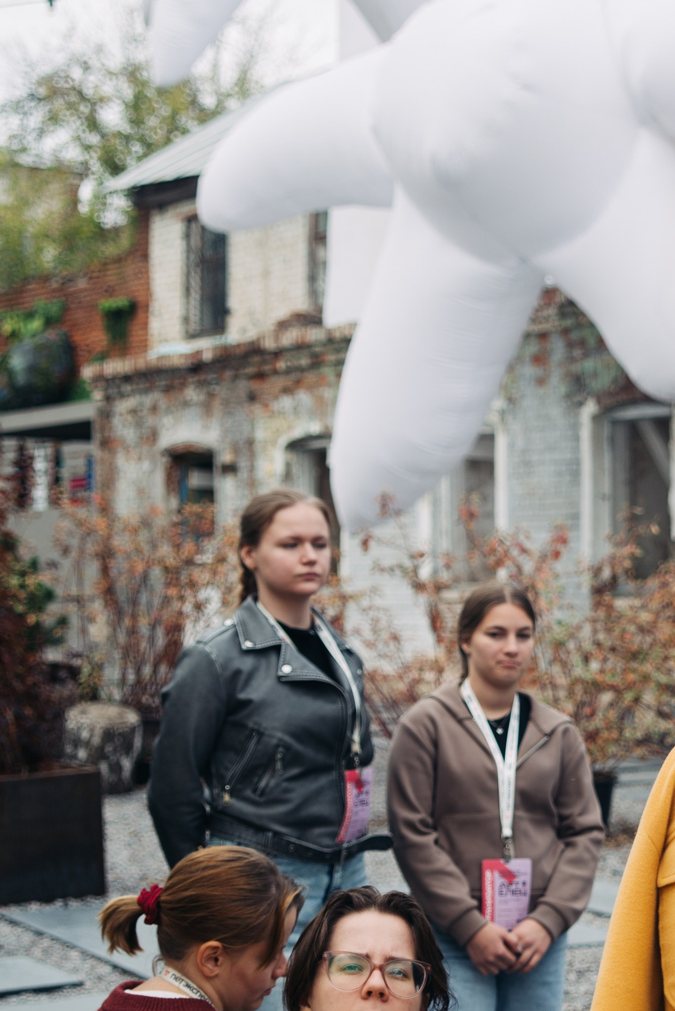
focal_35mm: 92
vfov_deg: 22.1
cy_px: 586
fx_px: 2585
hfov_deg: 14.7
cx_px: 660
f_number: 3.2
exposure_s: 1/500
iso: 200
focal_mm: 46
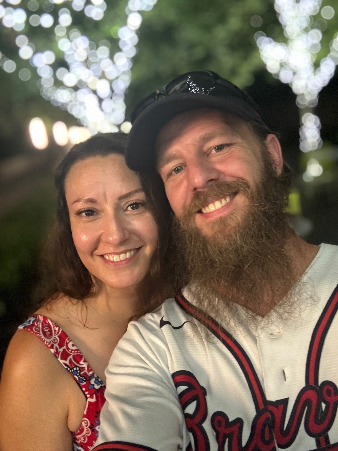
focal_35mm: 31
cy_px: 224
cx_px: 171
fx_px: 404
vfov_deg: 58.4
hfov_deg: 45.4
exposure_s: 1/24
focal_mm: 2.69
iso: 500
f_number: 1.9
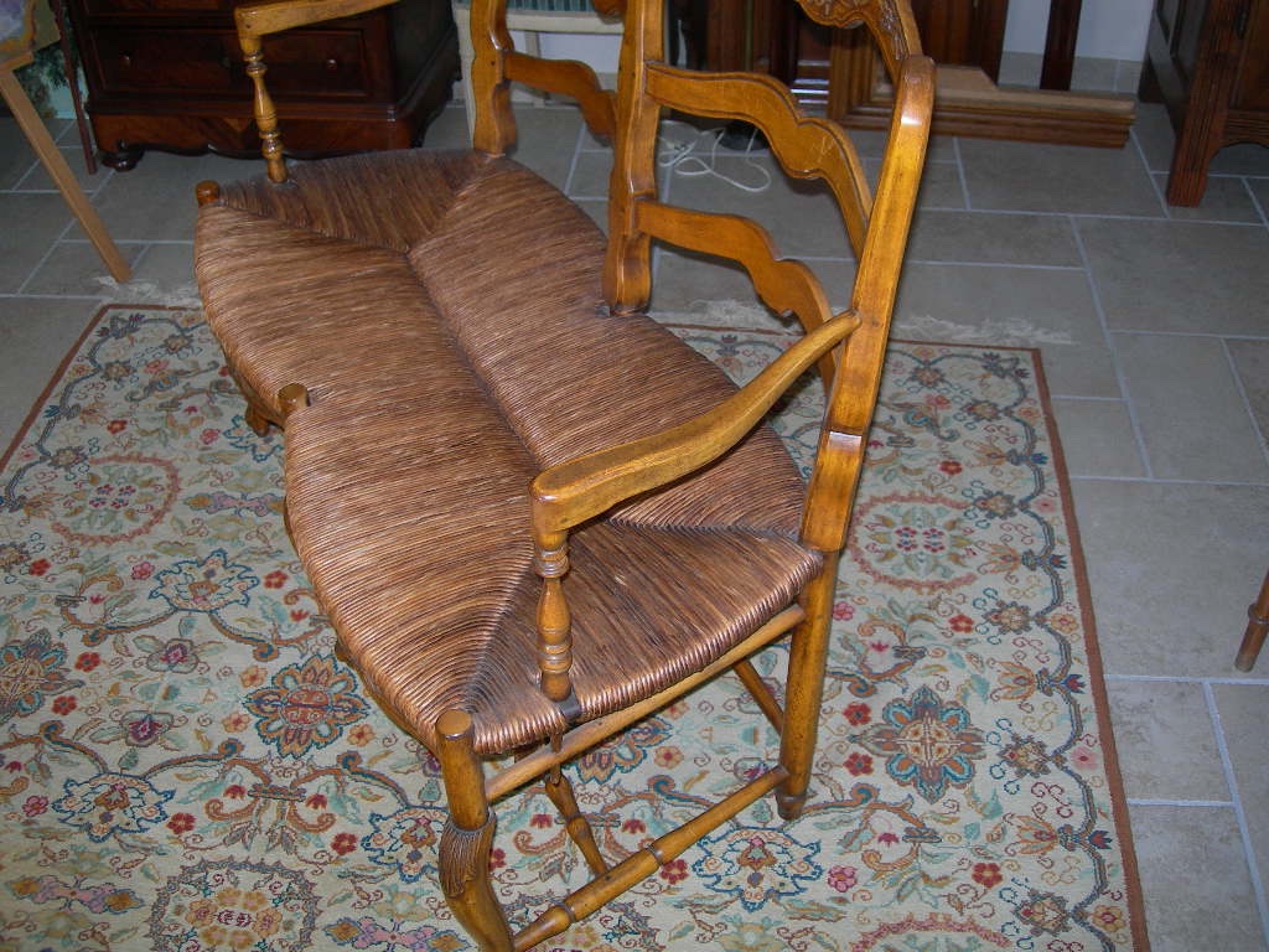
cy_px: 476
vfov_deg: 37.7
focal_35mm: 38
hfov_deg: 49.0
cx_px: 634
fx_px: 1393
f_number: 2.8
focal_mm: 7.8
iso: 108
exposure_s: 1/60.1
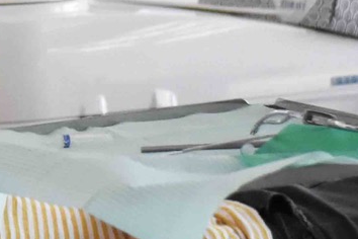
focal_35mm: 407
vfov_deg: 3.4
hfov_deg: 5.0
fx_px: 4047
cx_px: -365
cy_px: -110
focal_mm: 50
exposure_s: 1/1600
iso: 3200
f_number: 2.5
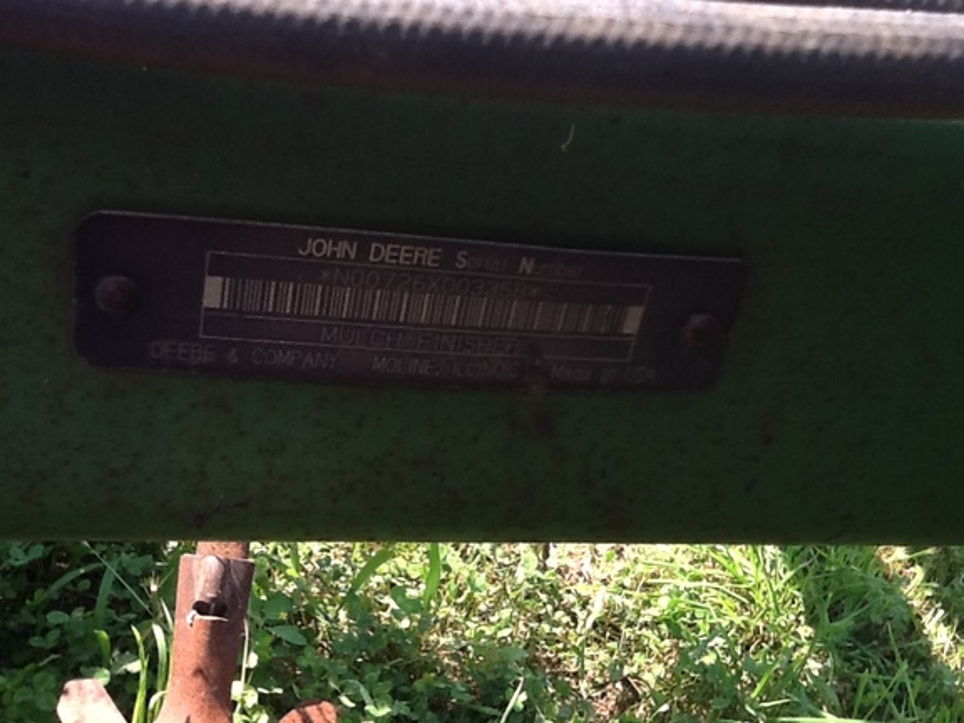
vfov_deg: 32.9
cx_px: 482
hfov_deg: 42.9
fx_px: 1225
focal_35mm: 44
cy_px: 362
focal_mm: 2.03
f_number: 2.4
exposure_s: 1/281
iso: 40
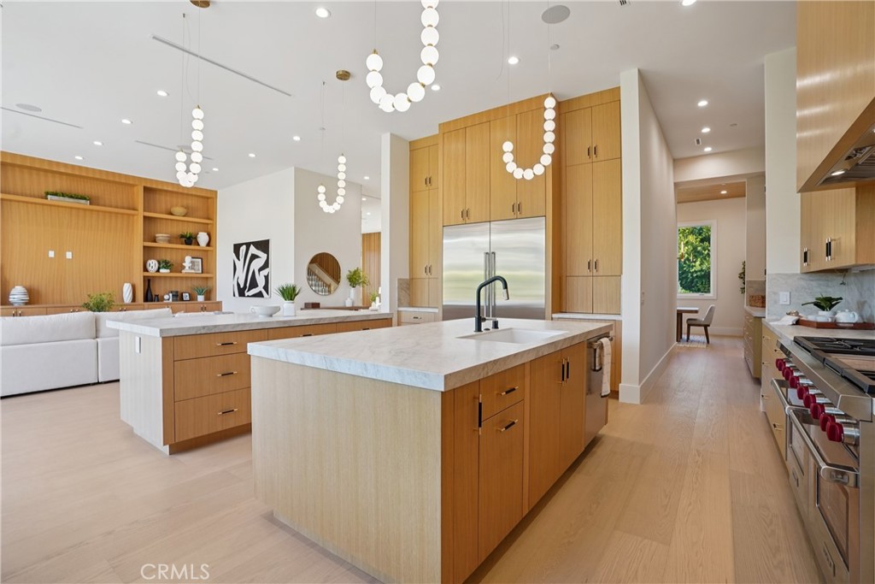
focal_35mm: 16
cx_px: 438
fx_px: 389
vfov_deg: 73.8
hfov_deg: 96.7
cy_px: 292
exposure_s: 1/30
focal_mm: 16
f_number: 8
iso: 400
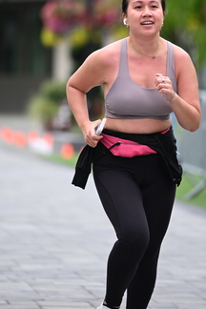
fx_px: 2918
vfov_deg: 6.1
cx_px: 101
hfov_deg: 4.0
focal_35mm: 340
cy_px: 58
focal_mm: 200
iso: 640
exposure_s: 1/1600
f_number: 2.8
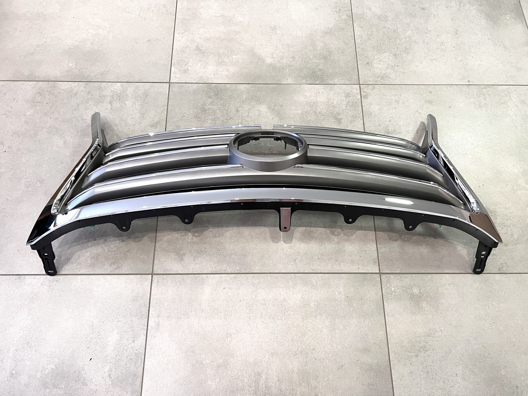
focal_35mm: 26
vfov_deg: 53.1
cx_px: 264
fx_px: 397
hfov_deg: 67.3
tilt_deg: -69.2
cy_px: 198
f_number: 1.5
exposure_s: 1/69
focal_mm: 5.7
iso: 125
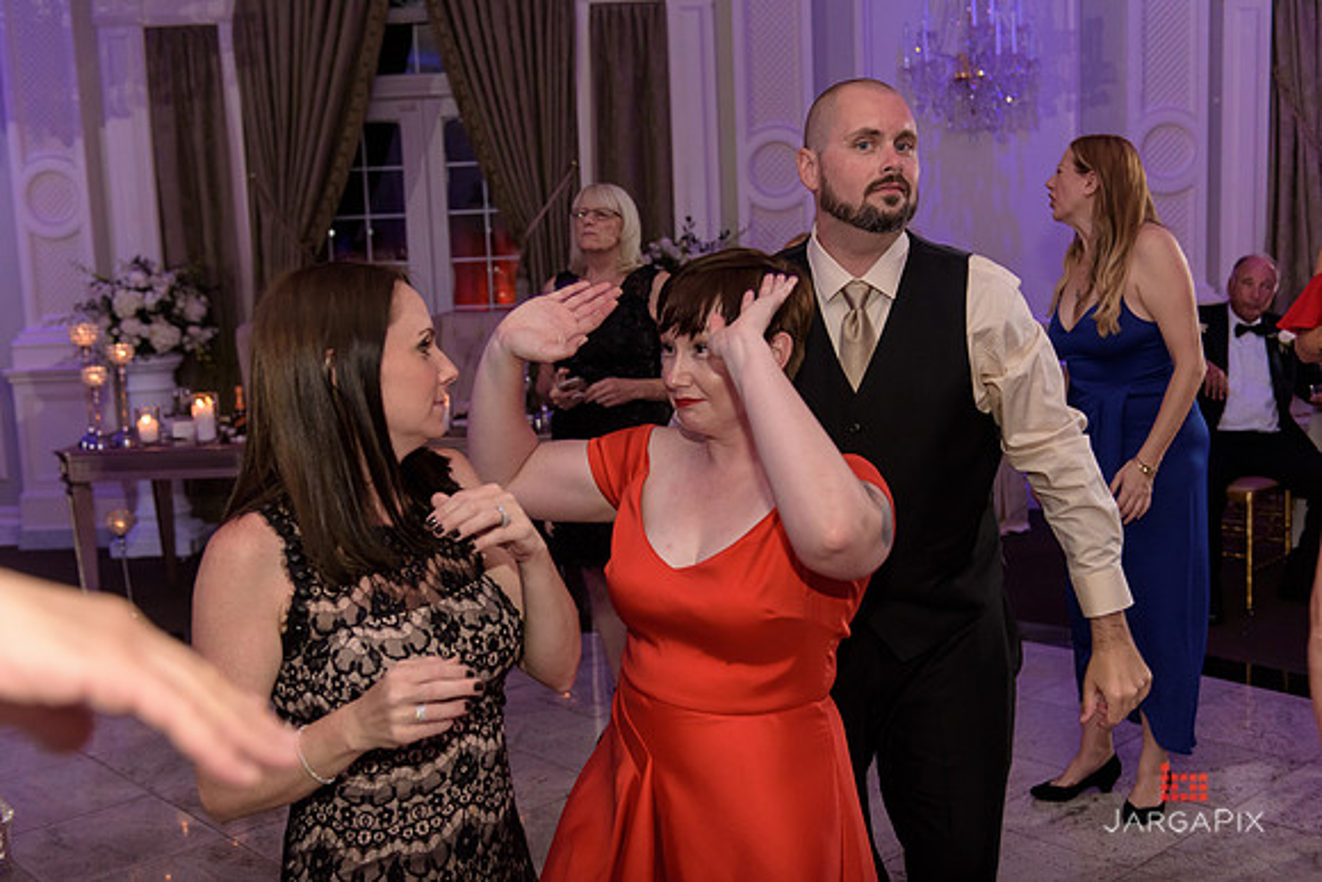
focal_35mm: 40
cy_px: 441
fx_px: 1469
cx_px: 661
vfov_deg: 33.4
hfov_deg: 48.4
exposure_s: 1/125
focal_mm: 40
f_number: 3.2
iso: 1600
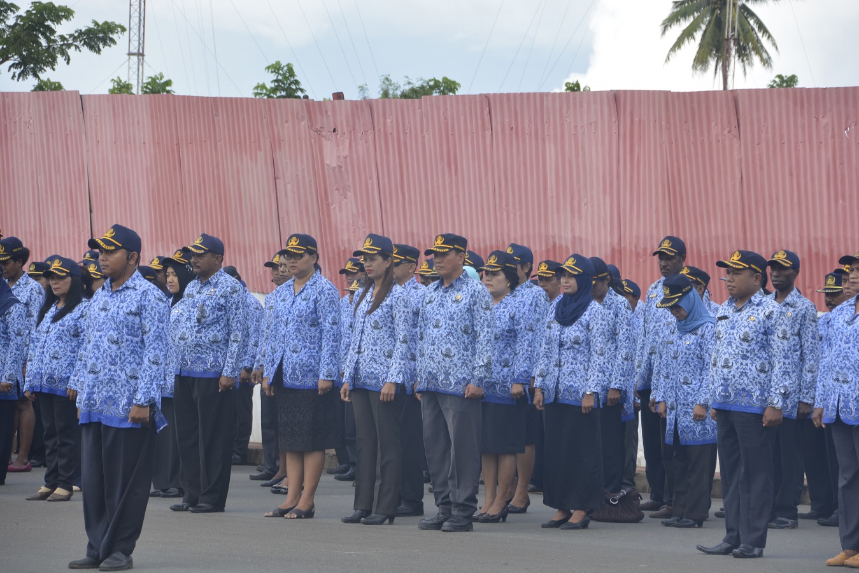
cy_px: 286
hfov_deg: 10.5
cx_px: 430
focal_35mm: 195
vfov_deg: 7.0
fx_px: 4654
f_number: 8
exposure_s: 1/250
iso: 200
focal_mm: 130
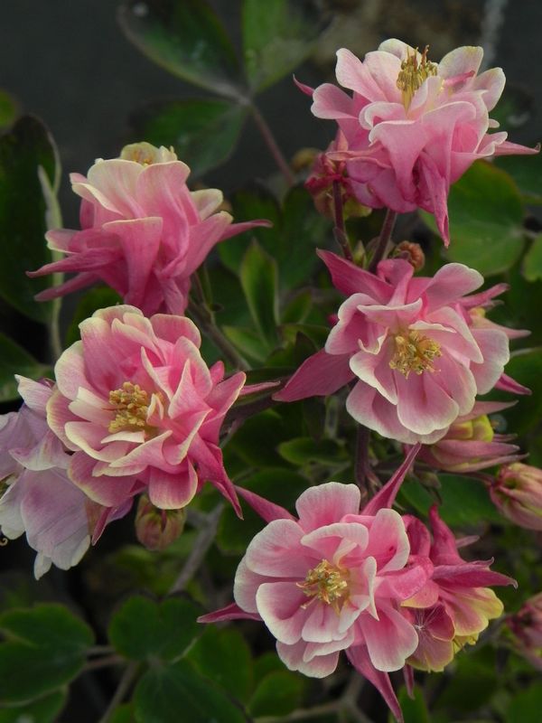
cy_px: 362
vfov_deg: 13.7
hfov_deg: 10.3
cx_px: 271
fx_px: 3006
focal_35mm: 144
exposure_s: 1/250
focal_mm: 25.7
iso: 160
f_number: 5
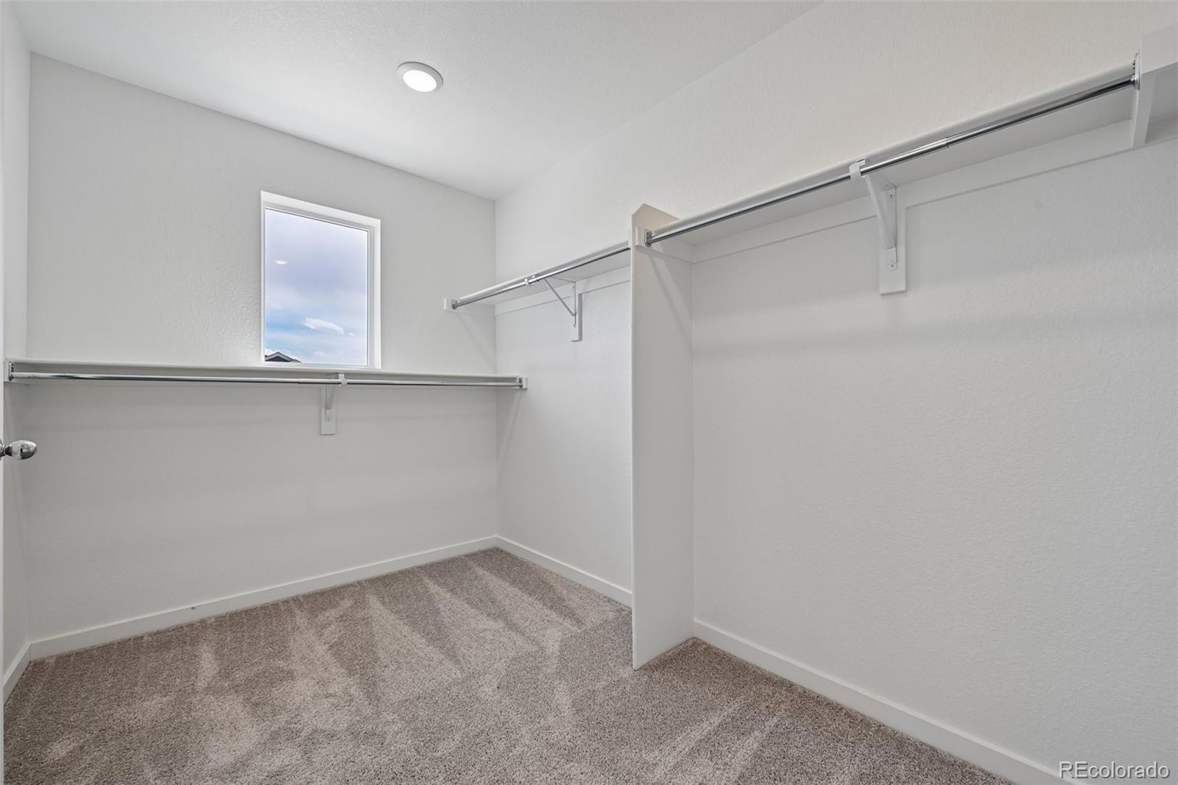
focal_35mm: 14
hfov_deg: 104.3
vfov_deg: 81.2
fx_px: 458
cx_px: 589
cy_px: 392
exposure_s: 1/15
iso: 80
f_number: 10
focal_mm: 14
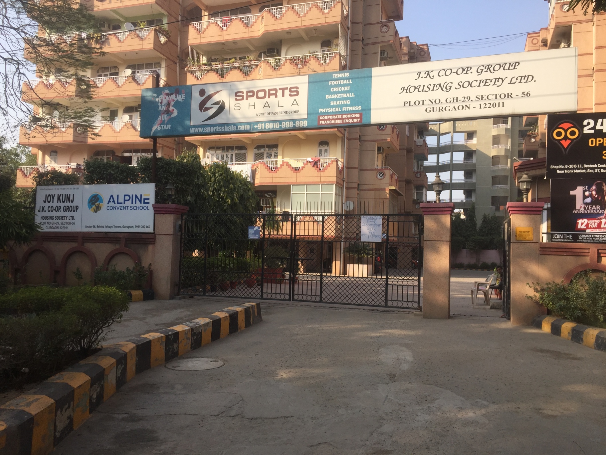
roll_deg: -2.1
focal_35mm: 29
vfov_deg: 48.2
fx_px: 508
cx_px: 303
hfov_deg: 61.7
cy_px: 228
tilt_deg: +3.6
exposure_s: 1/964
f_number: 2.2
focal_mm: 4.15
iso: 32
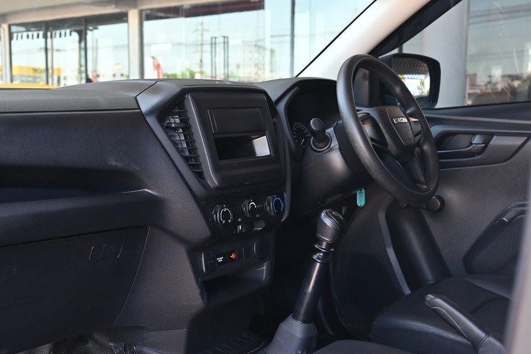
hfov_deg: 42.4
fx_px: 678
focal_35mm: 46
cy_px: 197
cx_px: 192
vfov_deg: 29.2
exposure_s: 1/60
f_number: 5.6
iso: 400
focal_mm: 36
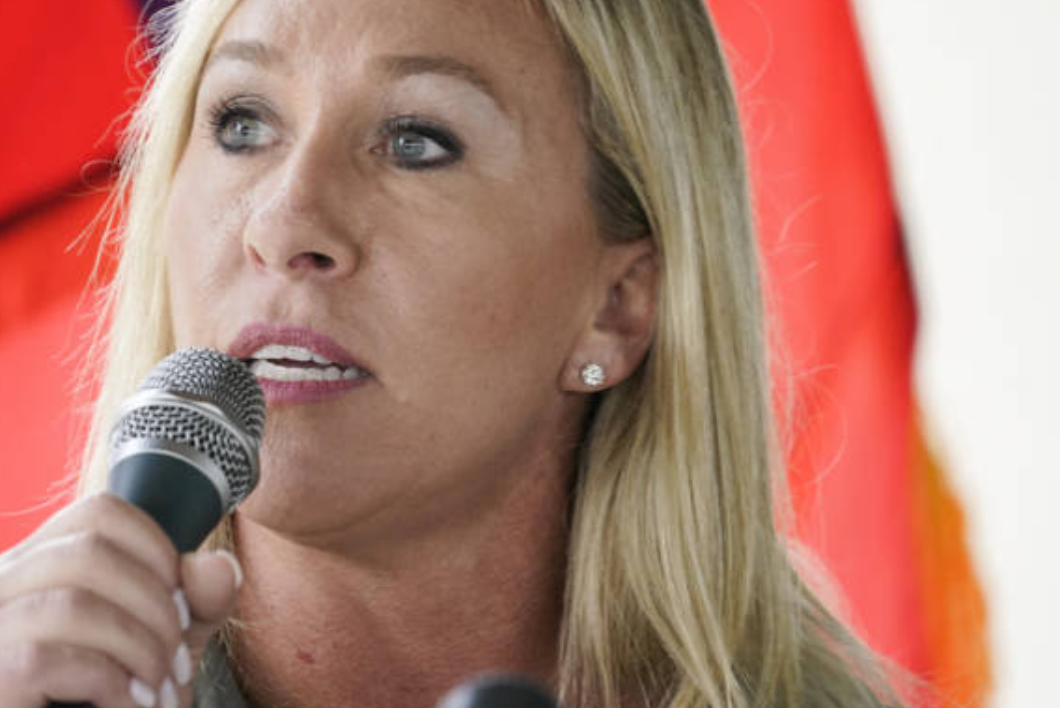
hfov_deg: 3.8
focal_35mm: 549
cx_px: 371
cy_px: 248
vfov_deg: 2.5
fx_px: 16168
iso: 2500
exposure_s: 1/400
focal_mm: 400
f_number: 5.6
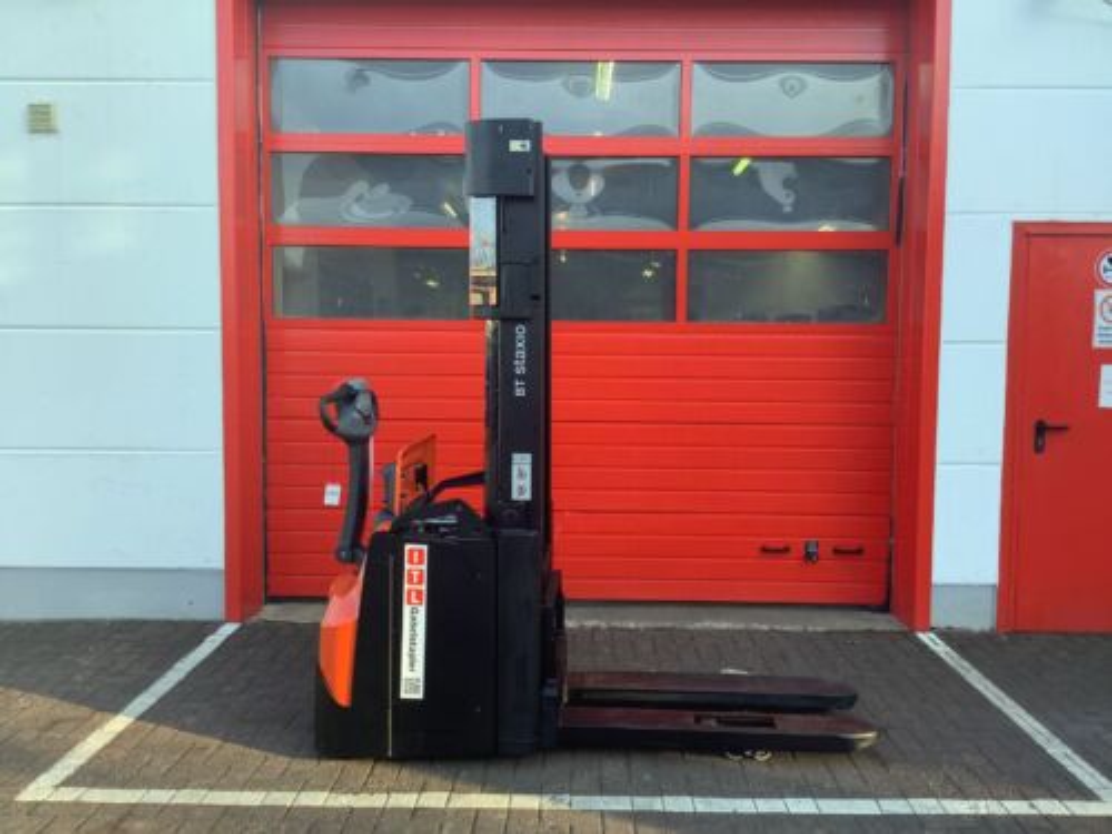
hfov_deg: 58.4
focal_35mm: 31
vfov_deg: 45.4
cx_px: 556
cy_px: 417
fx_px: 996
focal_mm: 3.3
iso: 32
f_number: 2.4
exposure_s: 1/100
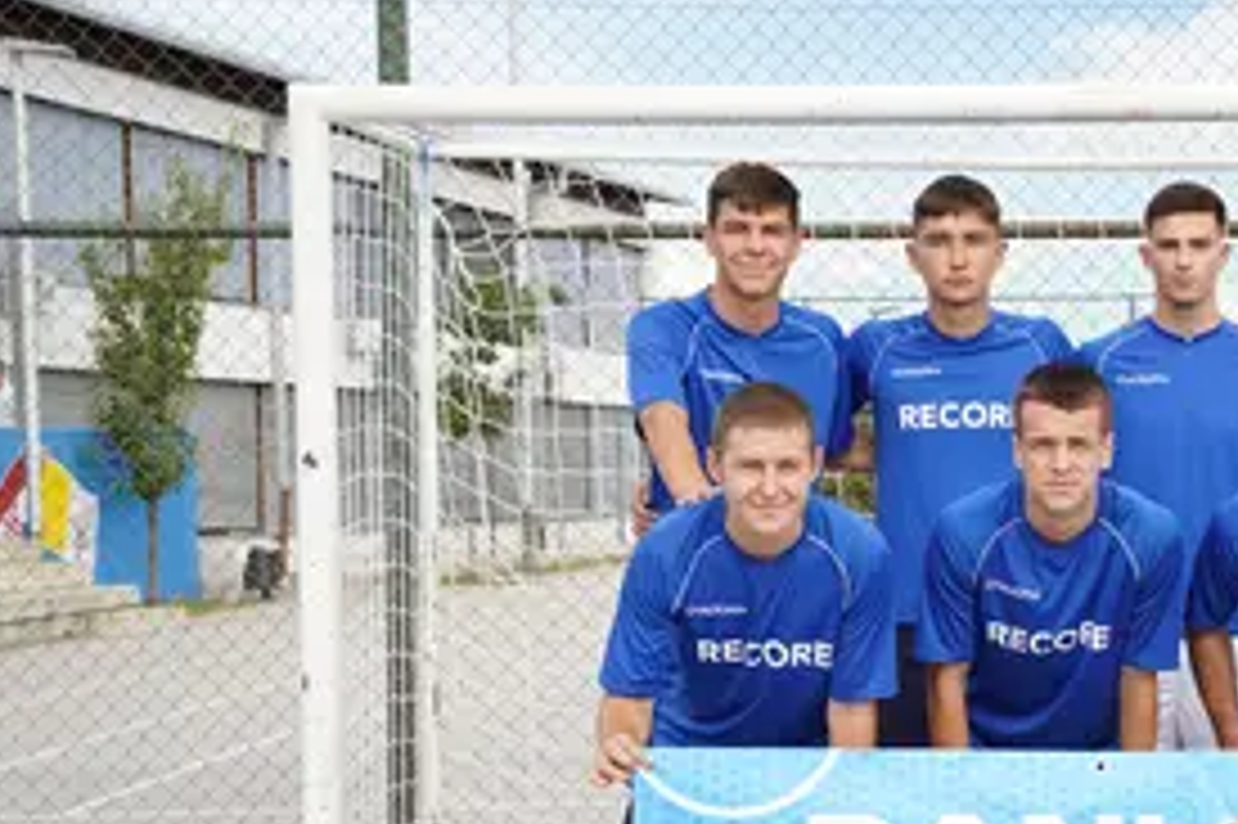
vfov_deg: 18.1
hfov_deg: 26.3
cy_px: 554
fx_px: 2578
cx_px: 1049
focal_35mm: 75
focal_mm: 43
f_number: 7.1
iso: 125
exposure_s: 1/80
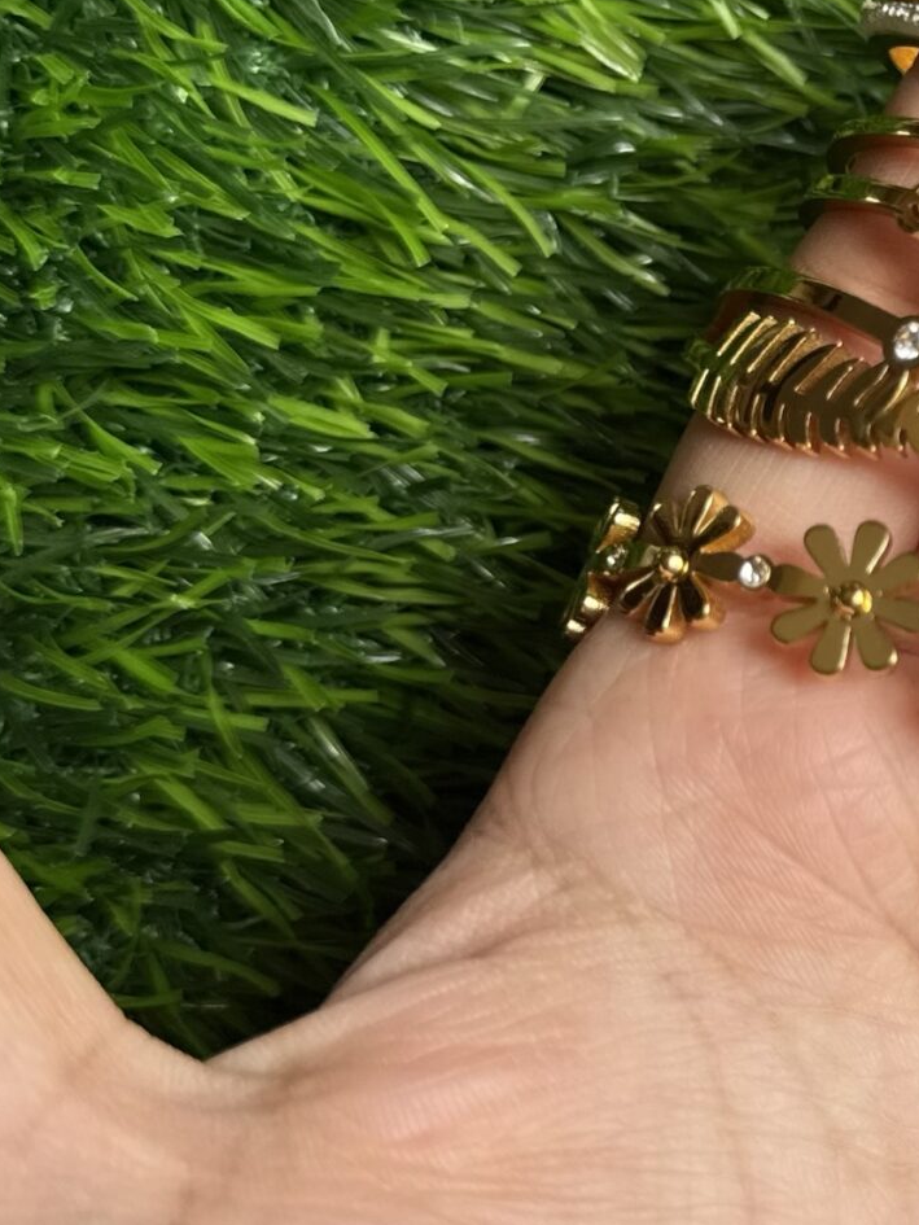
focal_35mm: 65
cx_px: 1113
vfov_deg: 29.8
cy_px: 566
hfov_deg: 21.0
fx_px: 2300
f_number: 1.78
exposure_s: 1/178
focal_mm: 6.76
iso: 80
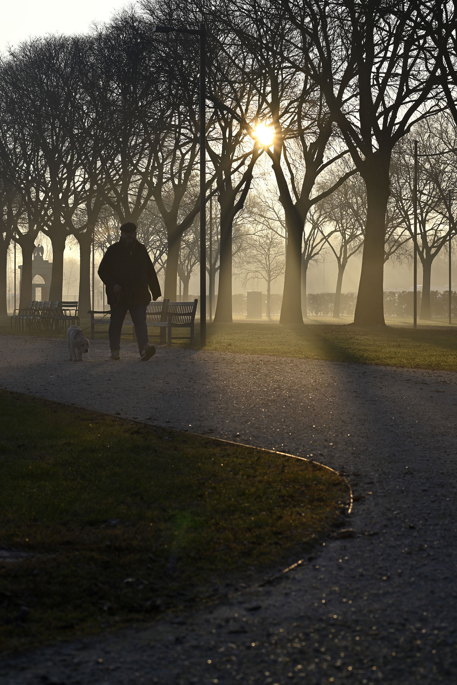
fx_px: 1617
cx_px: 228
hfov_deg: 16.1
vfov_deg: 23.9
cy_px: 342
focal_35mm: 85
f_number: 10
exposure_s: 1/160
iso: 100
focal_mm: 85
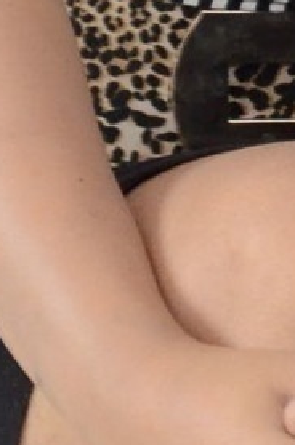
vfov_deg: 2.0
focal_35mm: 1028
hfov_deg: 1.3
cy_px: -346
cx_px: 503
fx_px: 12702
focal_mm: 105
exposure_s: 1/125
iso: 2500
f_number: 5.6
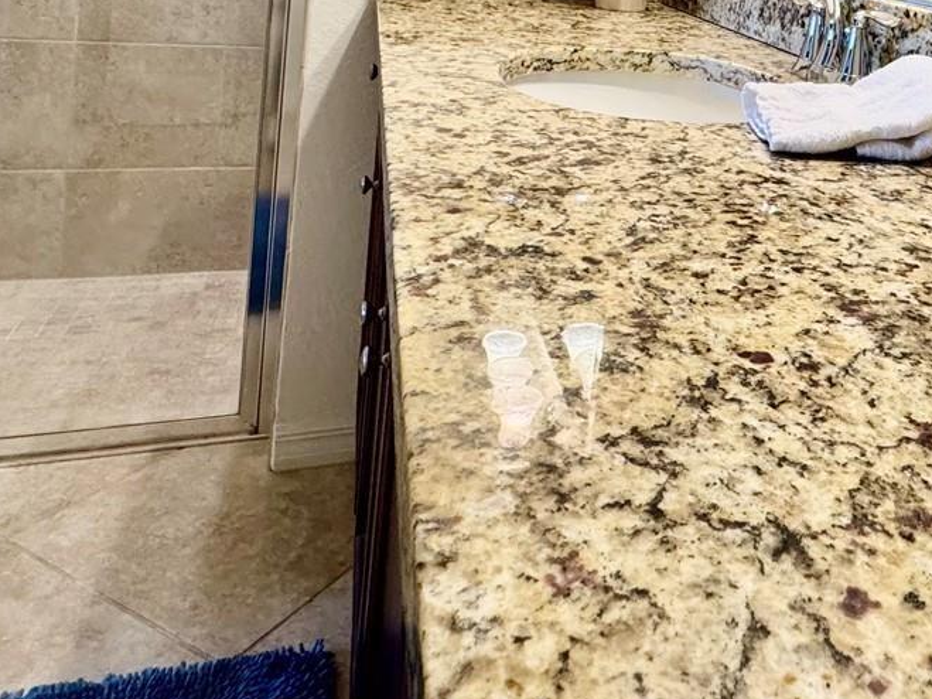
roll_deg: -5.6
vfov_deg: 36.4
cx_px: 757
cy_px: -40
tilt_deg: -2.3
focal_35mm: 34
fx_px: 915
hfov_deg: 50.4
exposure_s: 1/120
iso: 320
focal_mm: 2.22
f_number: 2.2
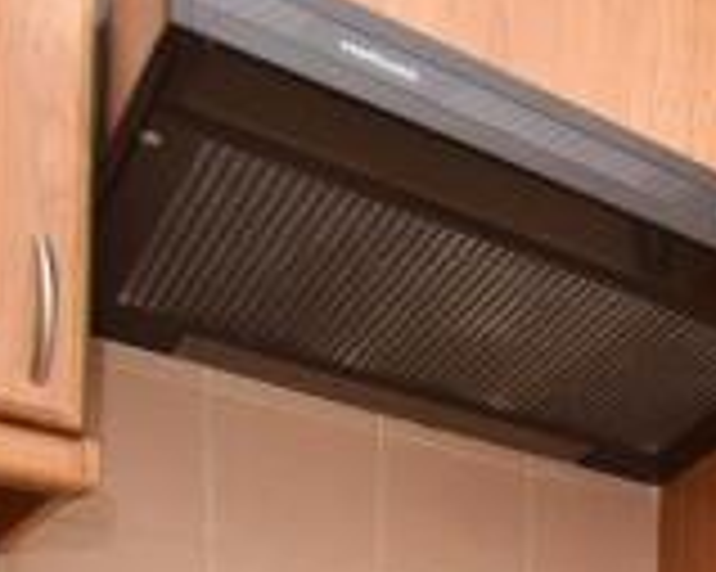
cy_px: 930
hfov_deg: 21.7
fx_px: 1228
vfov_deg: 20.9
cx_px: 1270
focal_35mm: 58
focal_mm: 10
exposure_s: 1/160
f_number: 6.3
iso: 250
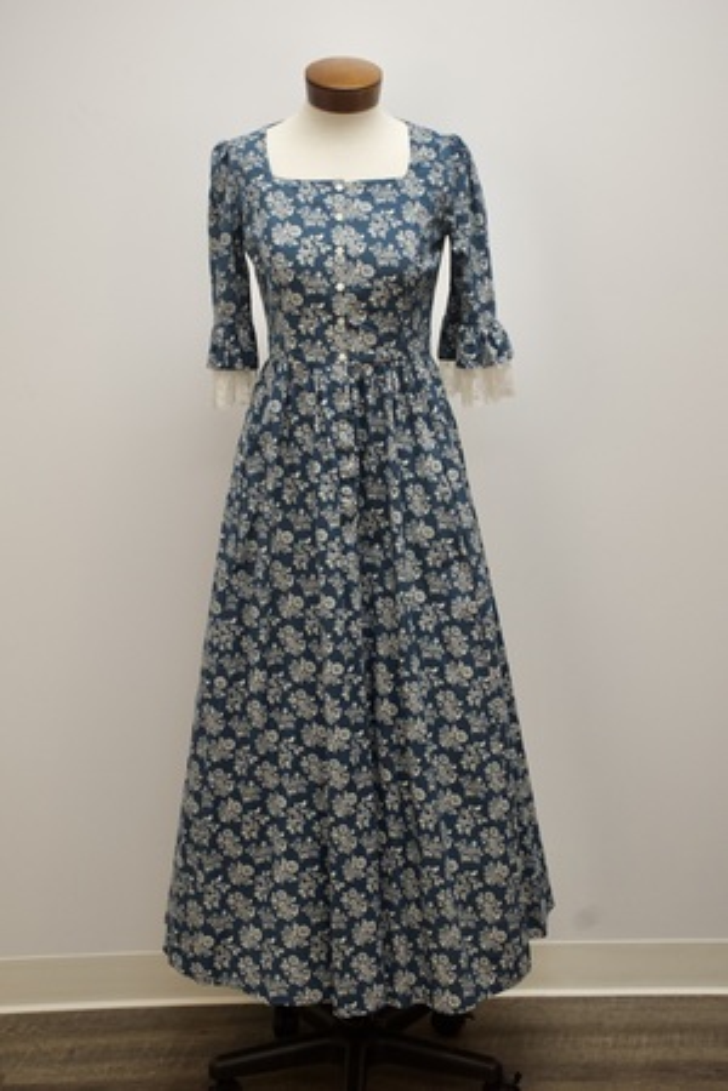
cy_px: 546
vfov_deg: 37.9
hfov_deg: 25.8
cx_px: 364
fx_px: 1592
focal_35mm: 52
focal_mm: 35
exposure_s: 1/80
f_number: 7.1
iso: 1600
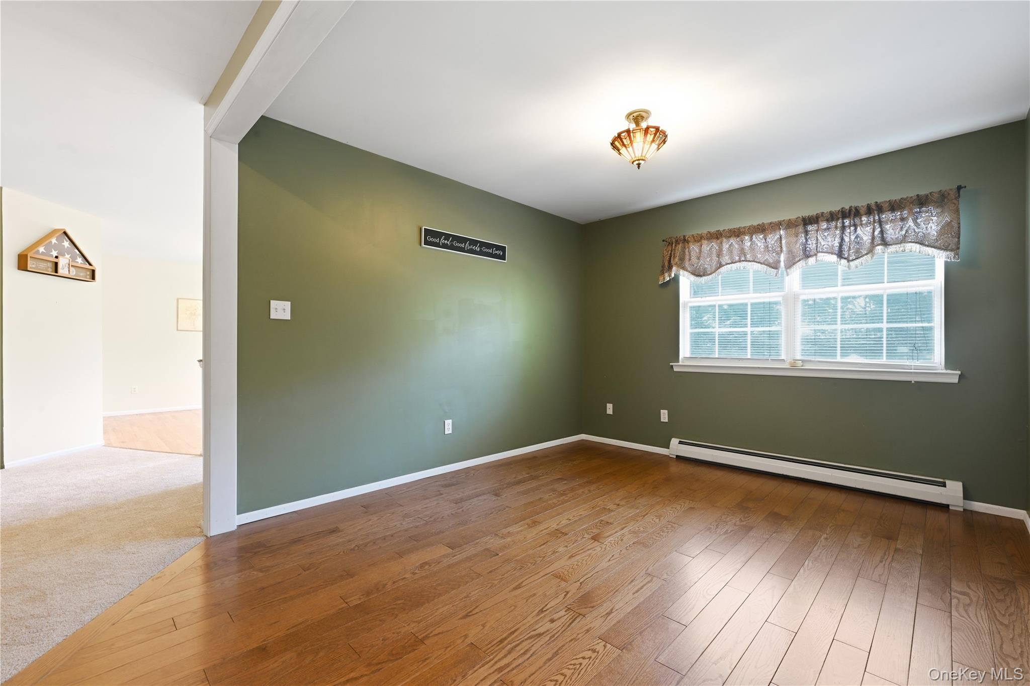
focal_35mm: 16
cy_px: 343
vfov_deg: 75.5
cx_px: 515
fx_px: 443
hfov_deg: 98.5
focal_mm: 15.5
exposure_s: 2
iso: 100
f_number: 11
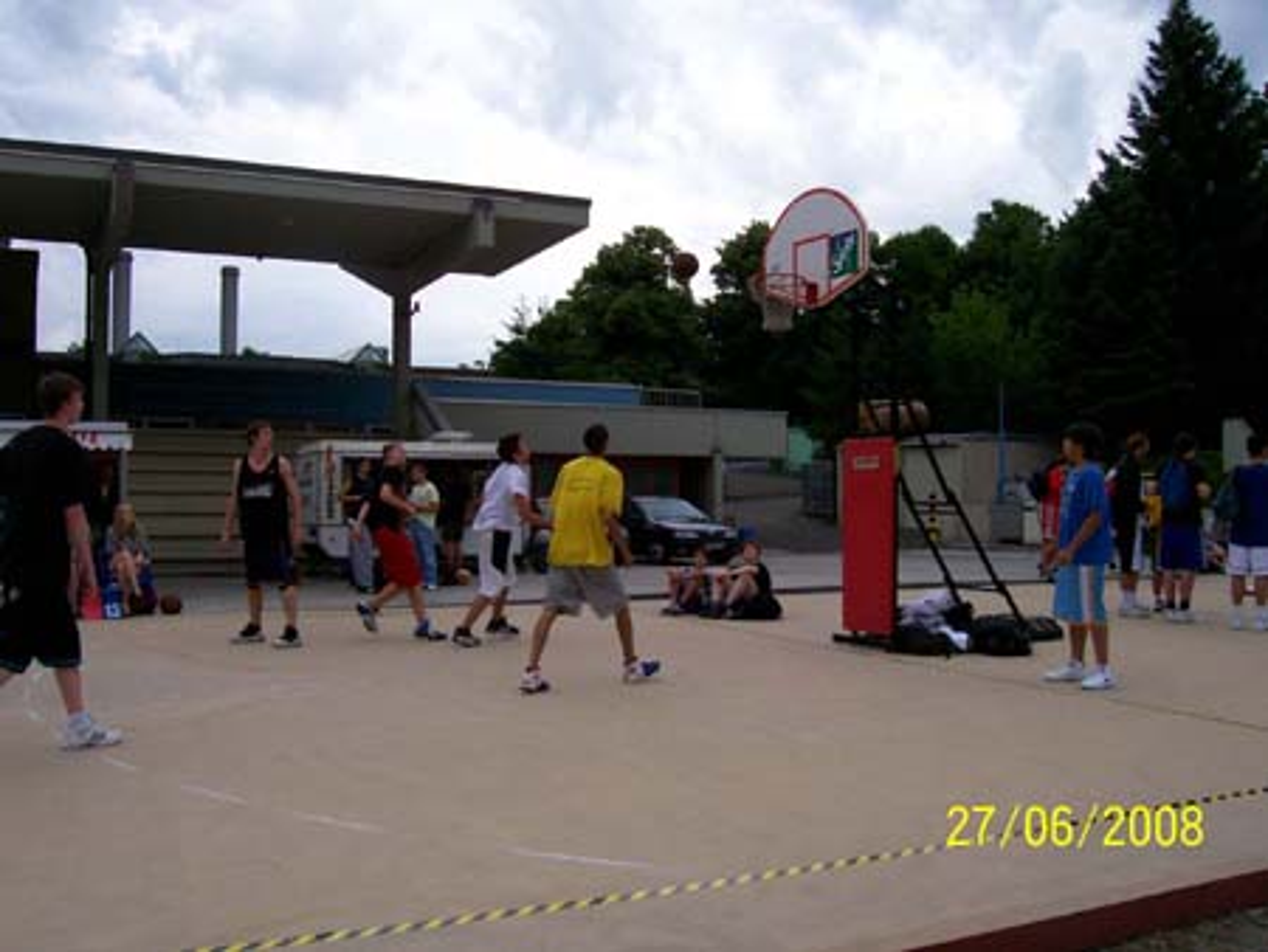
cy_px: 476
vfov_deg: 41.8
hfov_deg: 53.9
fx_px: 1246
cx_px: 634
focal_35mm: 34
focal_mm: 5.6
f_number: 5.1
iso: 80
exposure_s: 1/515
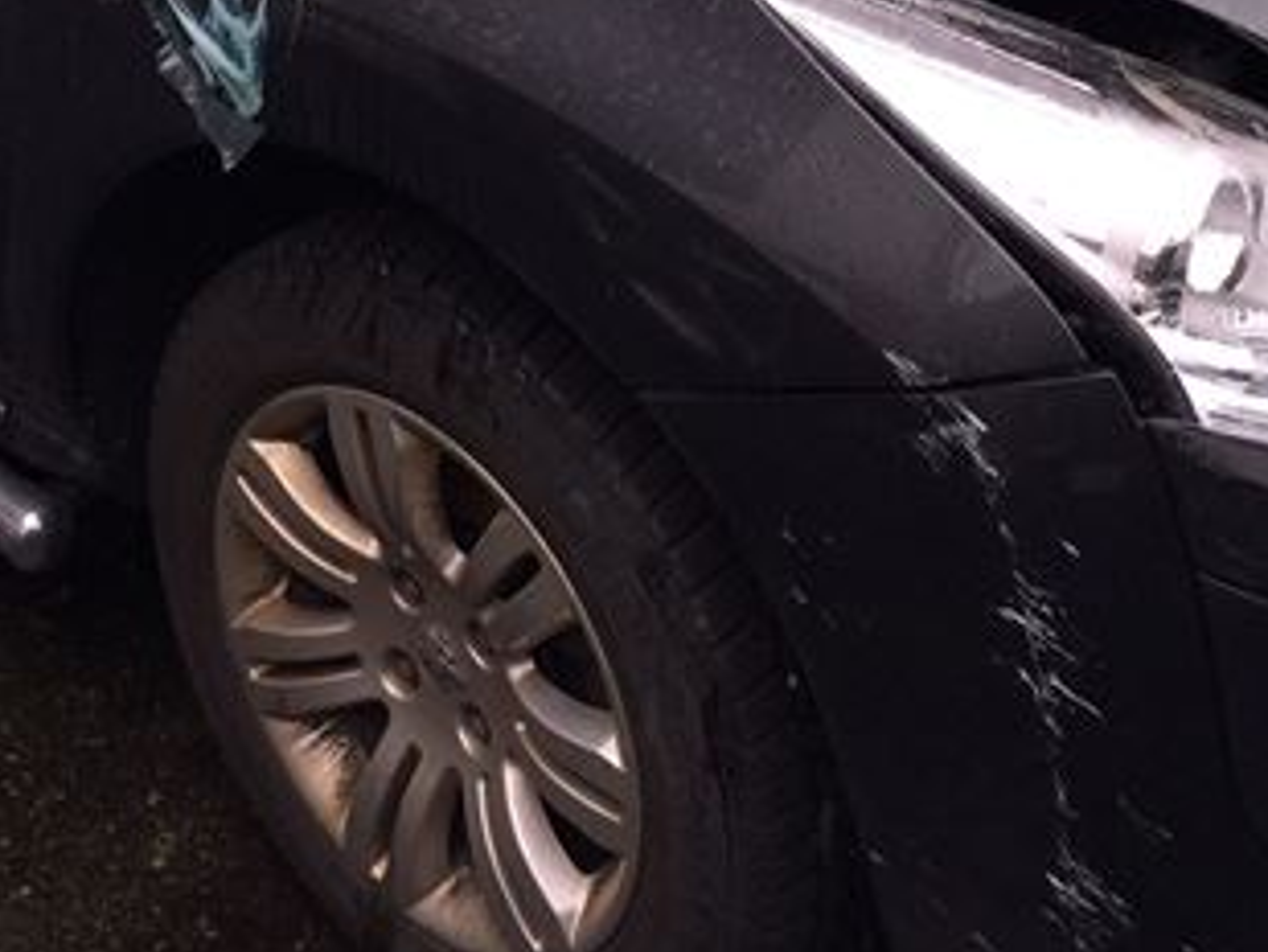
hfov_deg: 25.7
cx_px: 324
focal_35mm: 75
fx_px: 2748
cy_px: -201
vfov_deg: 18.6
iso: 32
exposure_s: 1/507
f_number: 2.2
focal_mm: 4.15
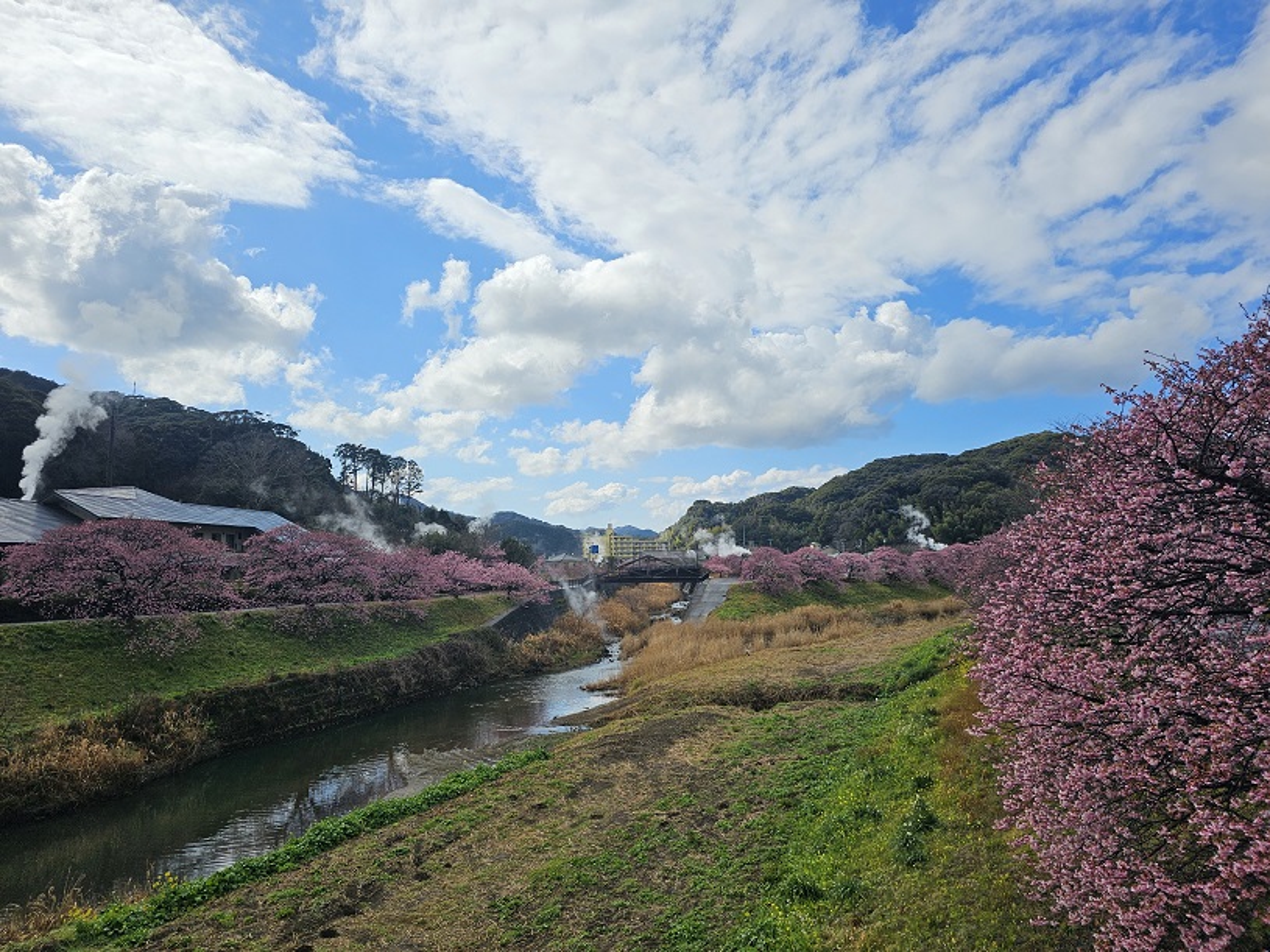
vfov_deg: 58.9
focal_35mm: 23
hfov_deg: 73.9
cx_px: 635
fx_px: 844
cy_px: 476
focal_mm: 6.3
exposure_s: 1/1484
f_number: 1.7
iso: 10
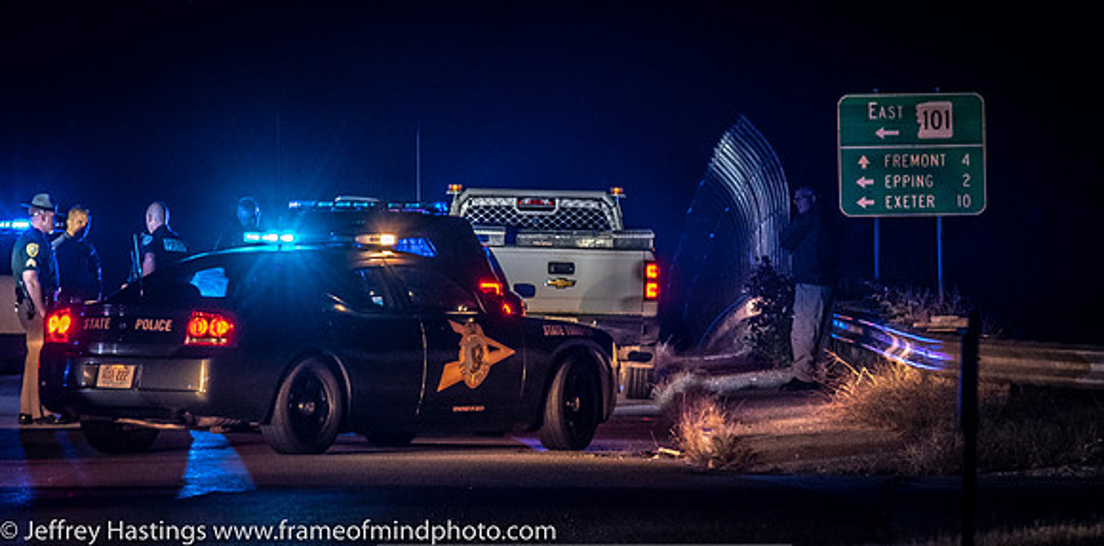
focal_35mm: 332
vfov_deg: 3.3
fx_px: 9449
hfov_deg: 6.7
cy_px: 232
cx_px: 515
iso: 2000
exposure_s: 1/40
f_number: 5.6
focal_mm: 190
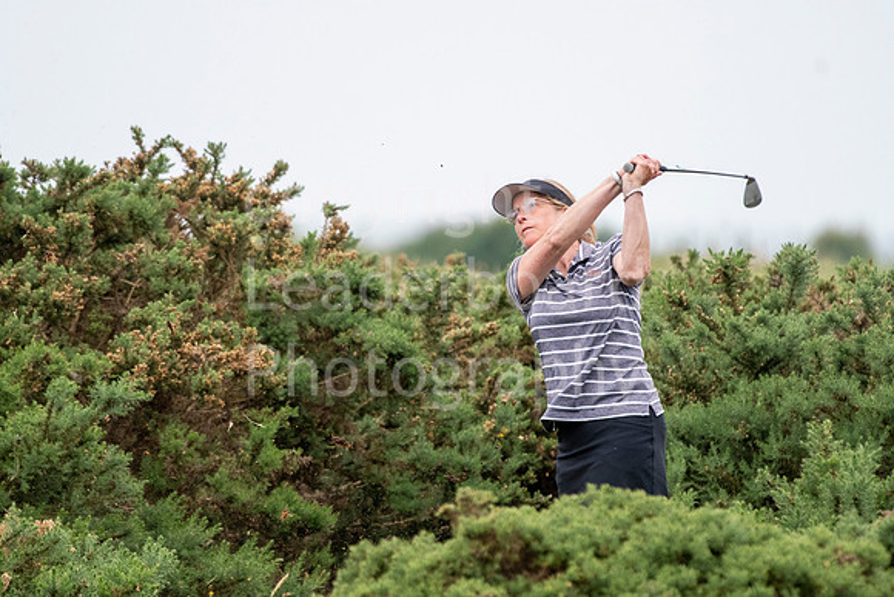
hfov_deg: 3.5
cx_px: 447
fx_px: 14530
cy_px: 298
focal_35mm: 585
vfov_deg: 2.4
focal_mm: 390
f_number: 5.6
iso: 1600
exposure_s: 1/1000
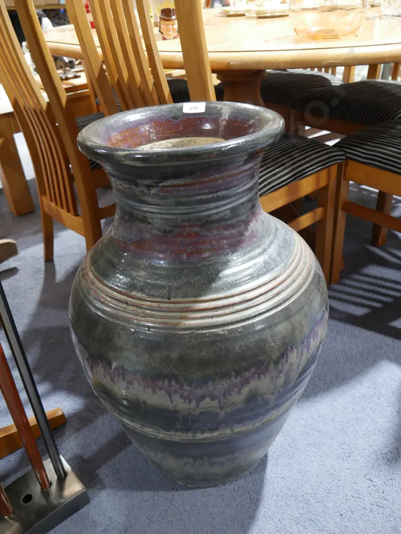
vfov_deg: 56.8
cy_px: 267
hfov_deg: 44.2
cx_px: 200
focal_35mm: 32
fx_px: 494
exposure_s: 1/60
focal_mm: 16
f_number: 3.6
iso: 1600
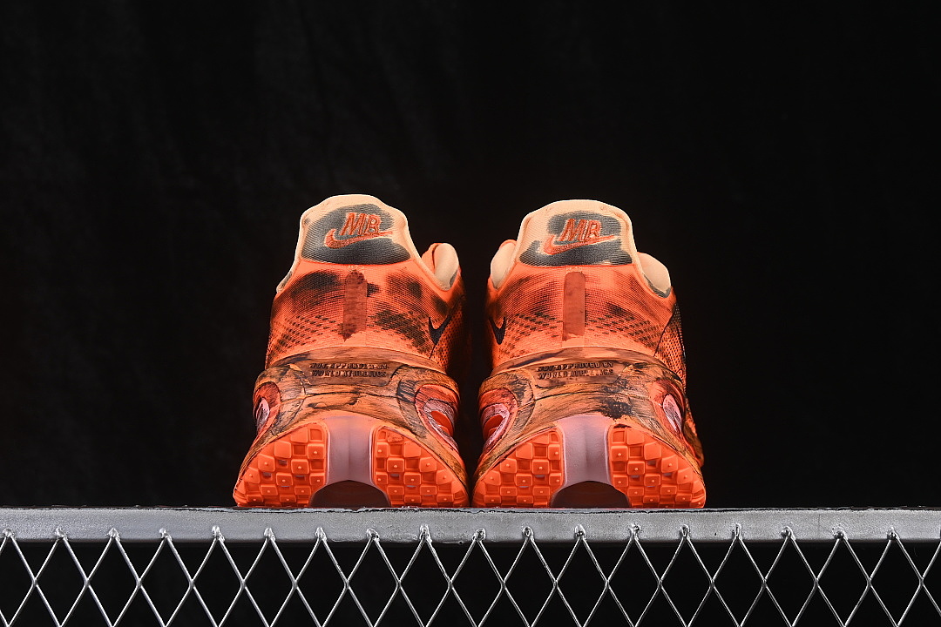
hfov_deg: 27.0
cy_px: 314
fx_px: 1960
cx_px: 470
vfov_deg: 18.2
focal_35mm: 75
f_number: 8
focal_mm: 50
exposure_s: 1/80
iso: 160
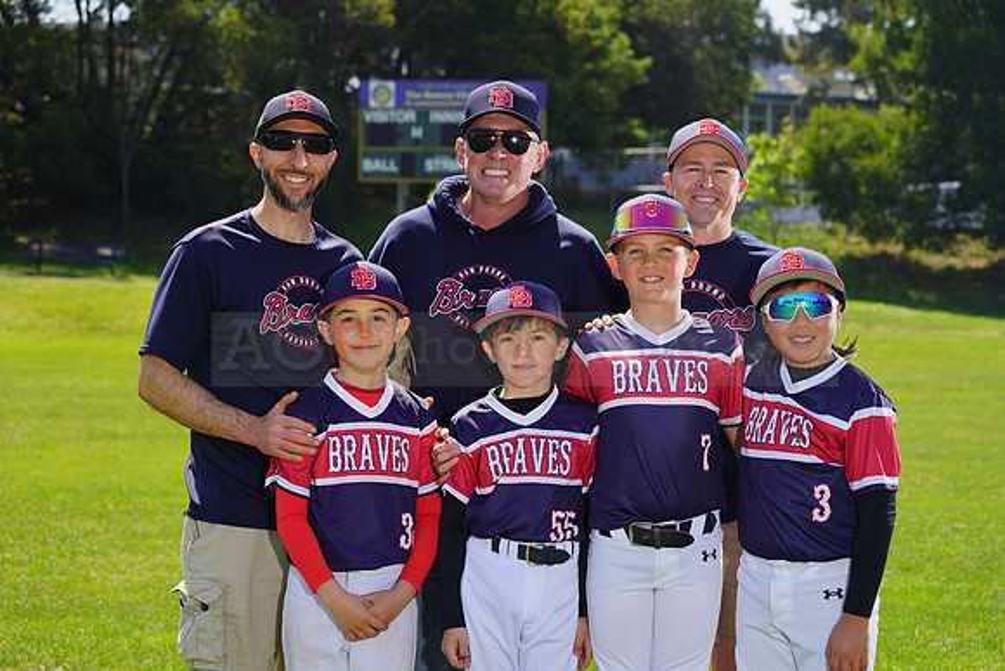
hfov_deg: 20.4
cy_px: 336
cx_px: 502
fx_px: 2792
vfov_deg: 13.7
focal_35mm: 100
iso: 100
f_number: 8
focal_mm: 100
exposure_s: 1/250
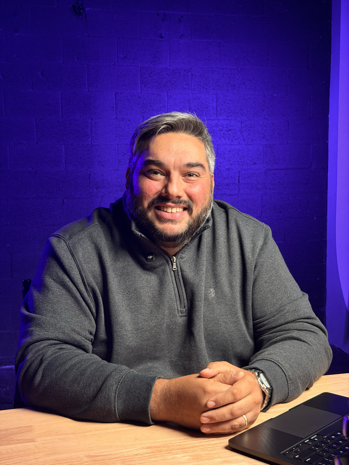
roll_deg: +1.0
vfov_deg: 39.7
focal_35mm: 48
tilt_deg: -5.9
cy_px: 232
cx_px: 174
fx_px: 645
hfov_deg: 30.3
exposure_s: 1/40
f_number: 1.78
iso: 320
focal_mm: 6.76
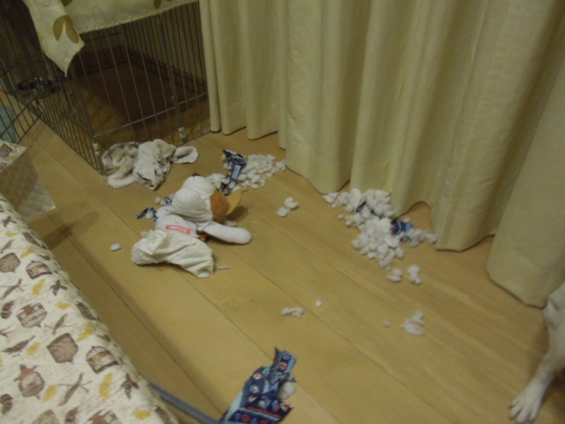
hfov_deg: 69.4
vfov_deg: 54.9
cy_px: 212
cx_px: 282
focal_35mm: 25
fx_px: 408
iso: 720
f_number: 3.3
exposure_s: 1/30
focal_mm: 4.5
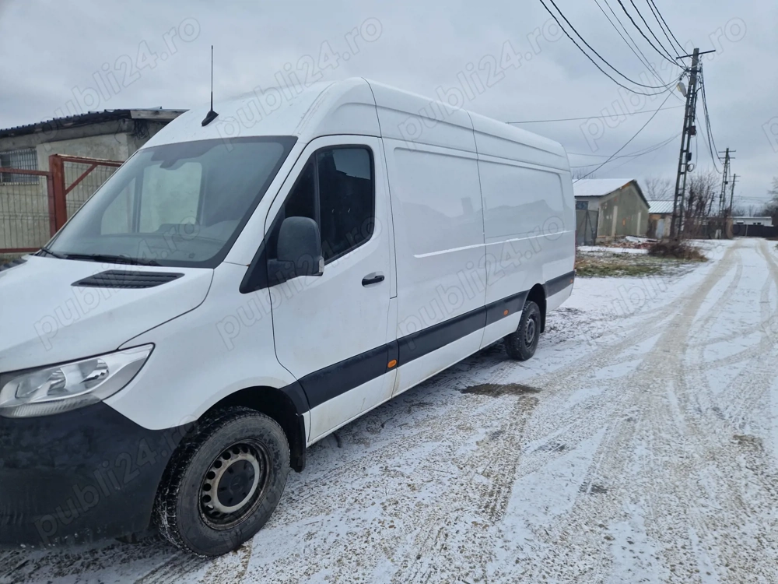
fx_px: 517
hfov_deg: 73.9
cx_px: 389
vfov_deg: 58.9
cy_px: 292
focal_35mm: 23
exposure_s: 1/702
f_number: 1.8
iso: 50
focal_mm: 5.4
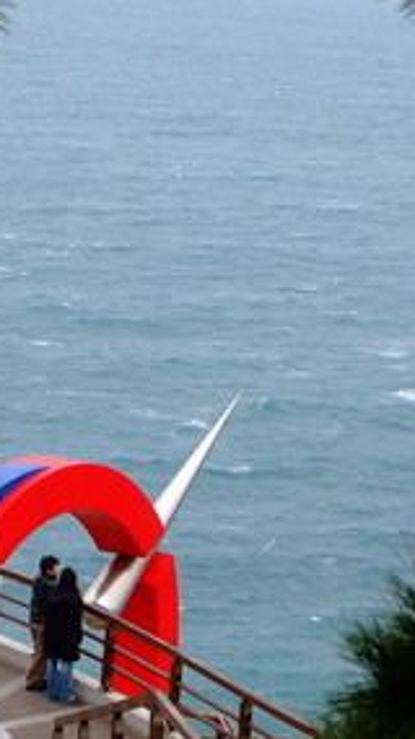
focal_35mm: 108
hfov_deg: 11.2
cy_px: 581
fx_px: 2116
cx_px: 102
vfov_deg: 19.6
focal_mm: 28
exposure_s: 1/90
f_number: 4.8
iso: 200
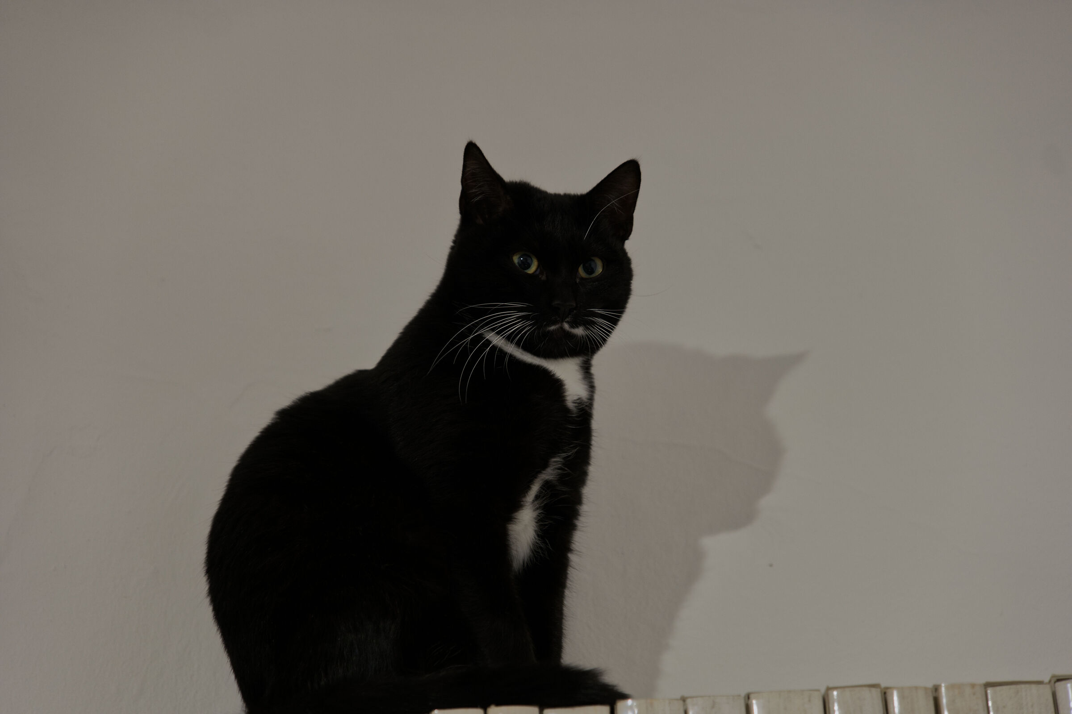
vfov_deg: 13.0
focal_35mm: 105
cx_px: 536
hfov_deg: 19.5
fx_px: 3126
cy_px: 357
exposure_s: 1/15
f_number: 4
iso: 1250
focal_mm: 105
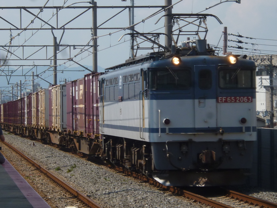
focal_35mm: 189
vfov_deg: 7.9
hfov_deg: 10.5
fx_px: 1512
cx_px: 138
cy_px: 104
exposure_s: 1/320
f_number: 6.5
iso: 100
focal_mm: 20
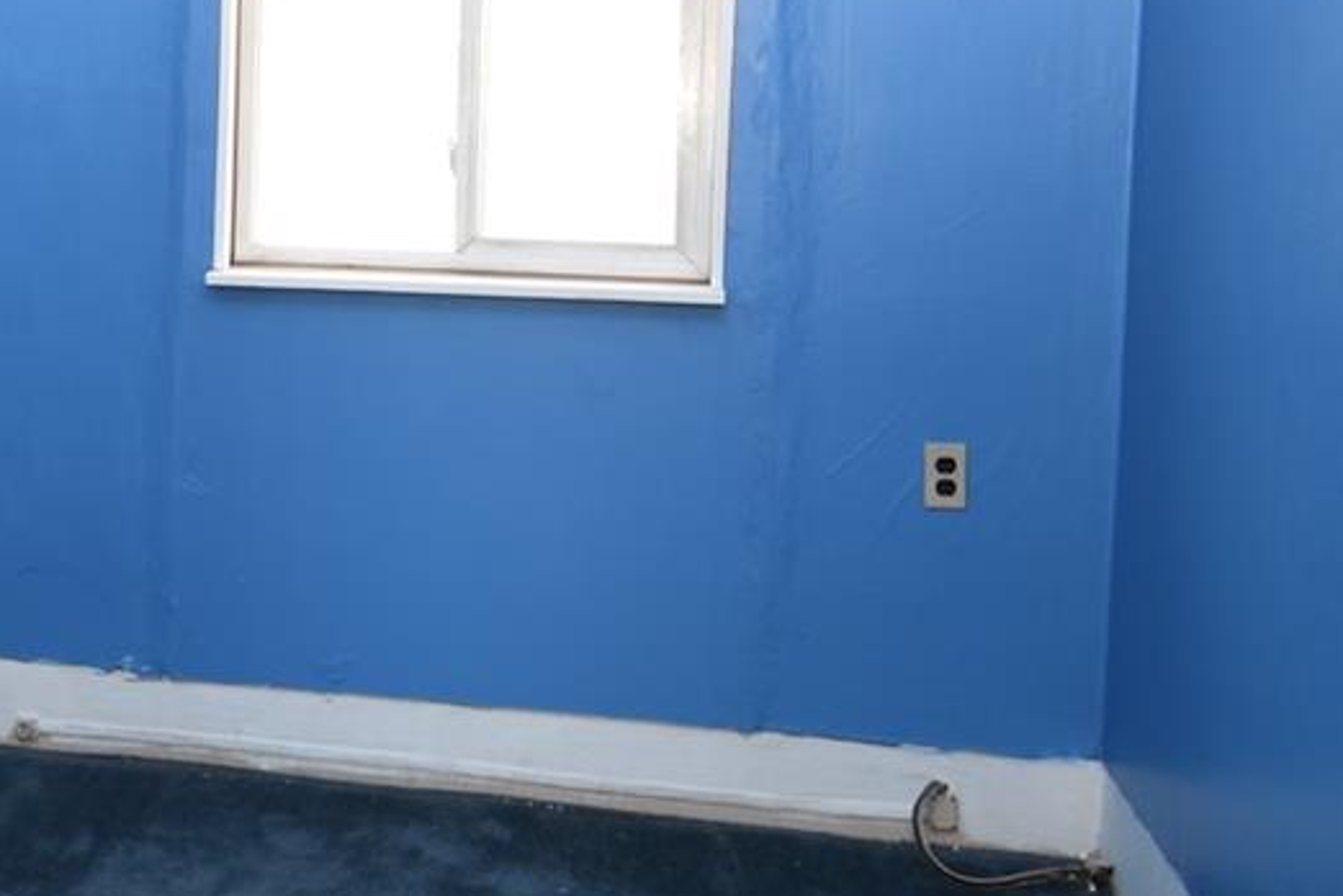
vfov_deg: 28.6
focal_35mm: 46
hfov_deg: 41.1
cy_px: 183
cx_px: 286
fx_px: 1716
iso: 100
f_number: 4
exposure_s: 1/60
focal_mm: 10
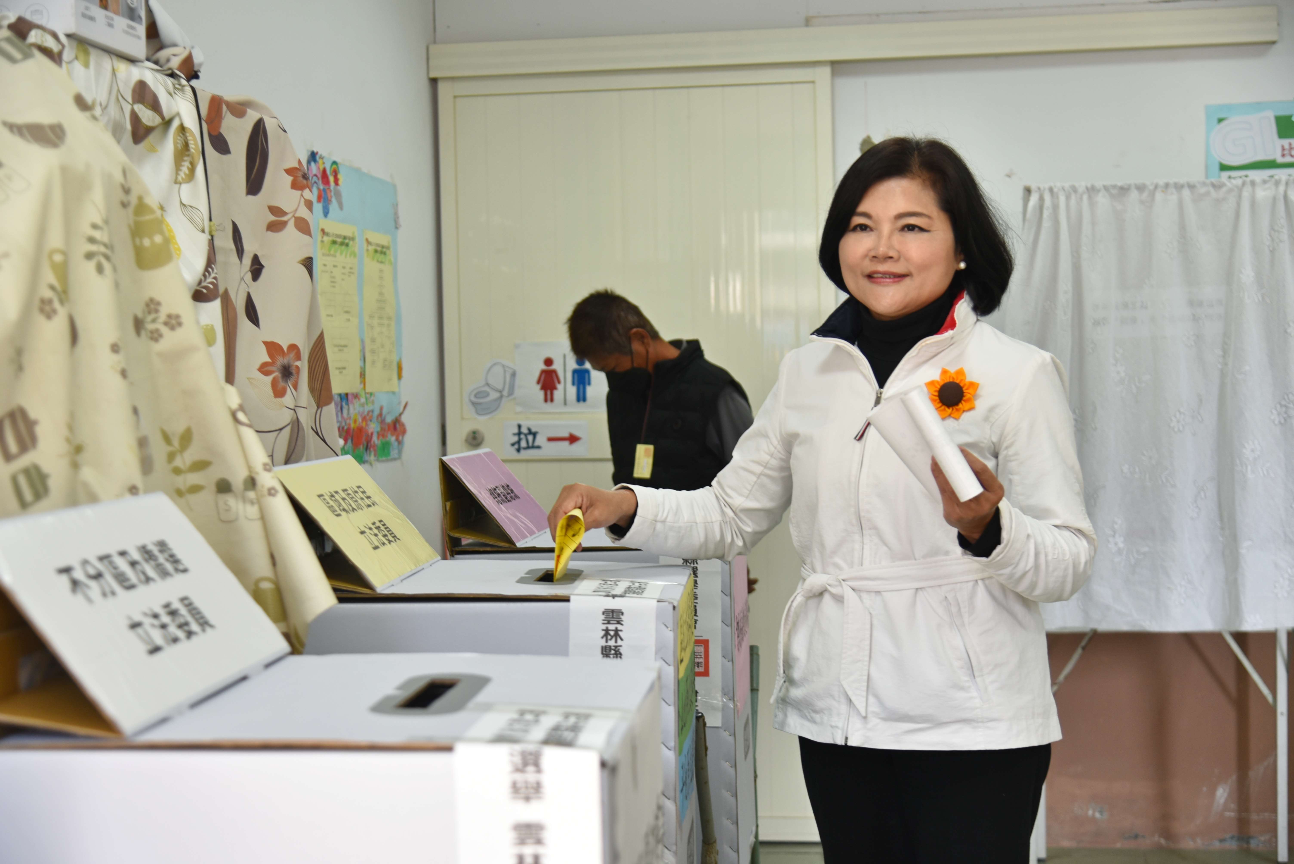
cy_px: 432
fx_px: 1870
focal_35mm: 52
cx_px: 647
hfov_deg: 38.2
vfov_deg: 26.0
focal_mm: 52
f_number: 4.5
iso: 400
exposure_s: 1/80
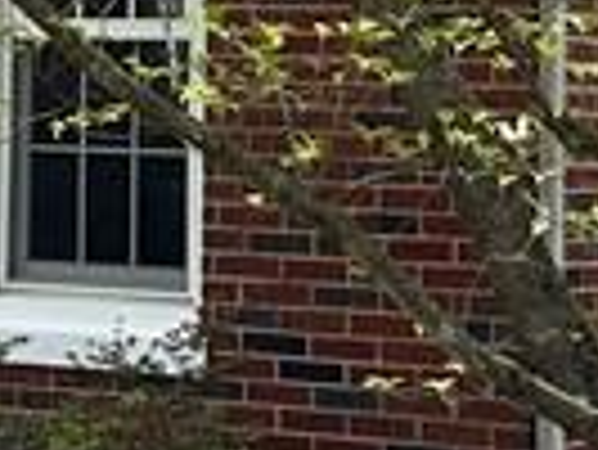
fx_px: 3199
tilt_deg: +4.5
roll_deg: -1.5
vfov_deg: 8.0
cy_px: -104
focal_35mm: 185
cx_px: -81
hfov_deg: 10.5
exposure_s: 1/2299
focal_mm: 6.86
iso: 80
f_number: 1.78
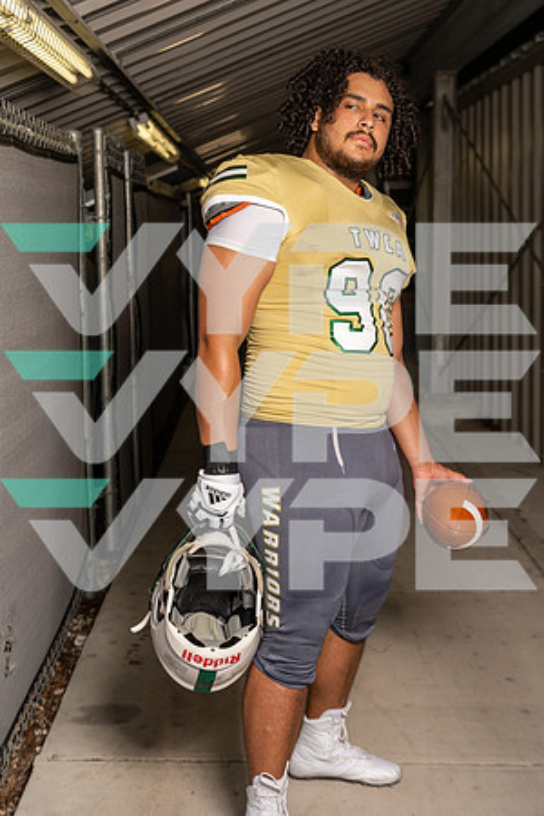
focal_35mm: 48
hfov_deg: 28.1
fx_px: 1088
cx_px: 272
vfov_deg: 41.1
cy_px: 408
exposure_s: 1/250
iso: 125
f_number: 4.5
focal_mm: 48
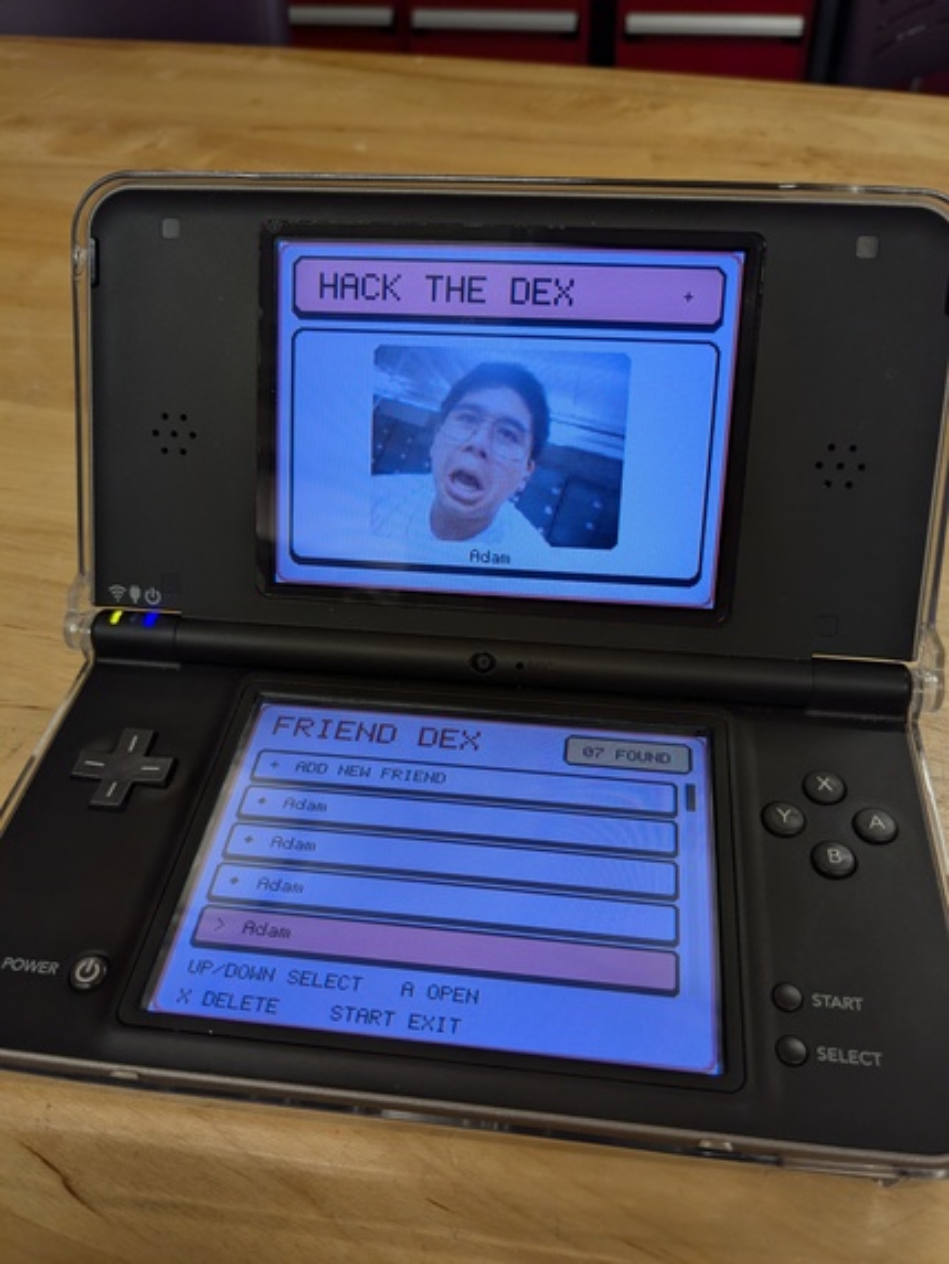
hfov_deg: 51.4
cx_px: 474
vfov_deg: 65.3
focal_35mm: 27
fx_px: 987
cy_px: 632
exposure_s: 1/99.9
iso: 67
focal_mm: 4.38
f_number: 1.73
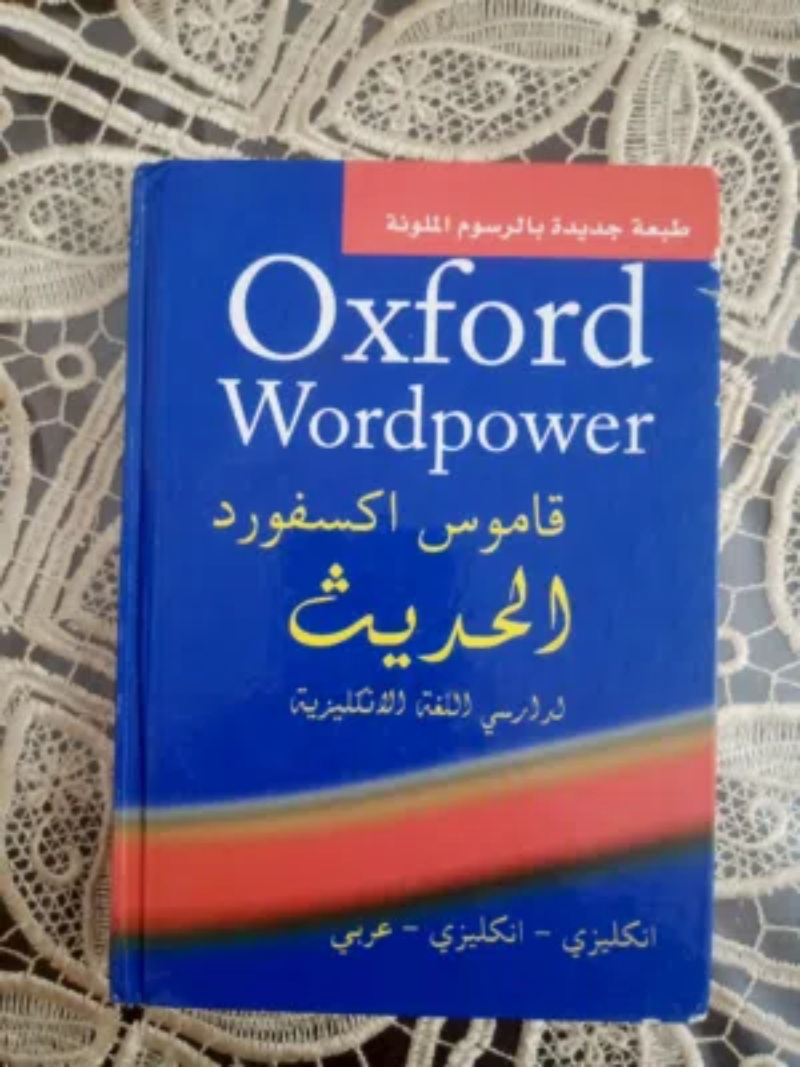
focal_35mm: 26
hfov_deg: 53.1
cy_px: 534
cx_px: 400
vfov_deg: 67.3
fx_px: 801
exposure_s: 1/25
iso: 856
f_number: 1.8
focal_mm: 3.61
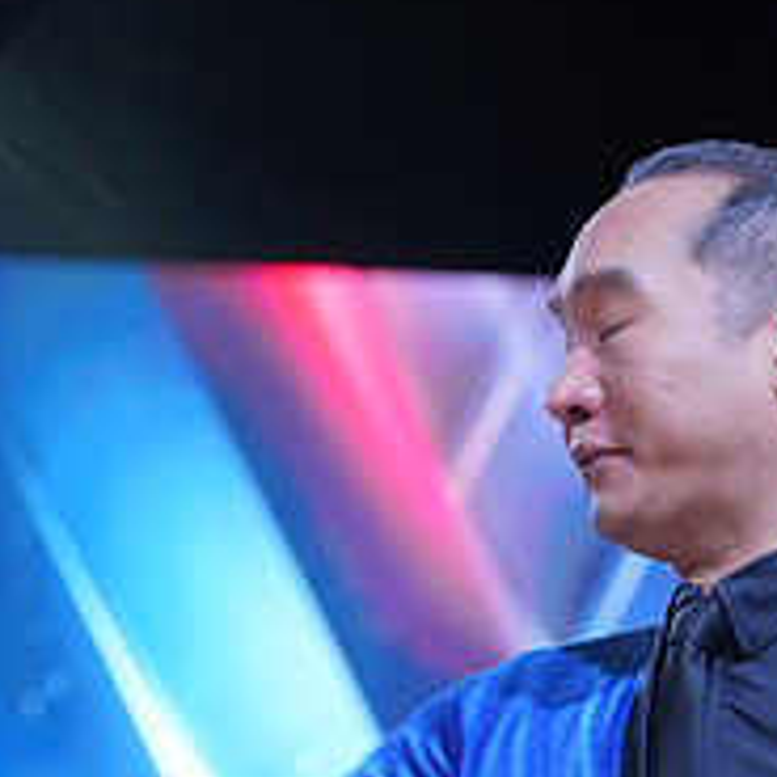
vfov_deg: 6.4
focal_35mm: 273
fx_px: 6933
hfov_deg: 6.4
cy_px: 925
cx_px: 775
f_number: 5.6
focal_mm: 102
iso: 800
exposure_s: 1/250
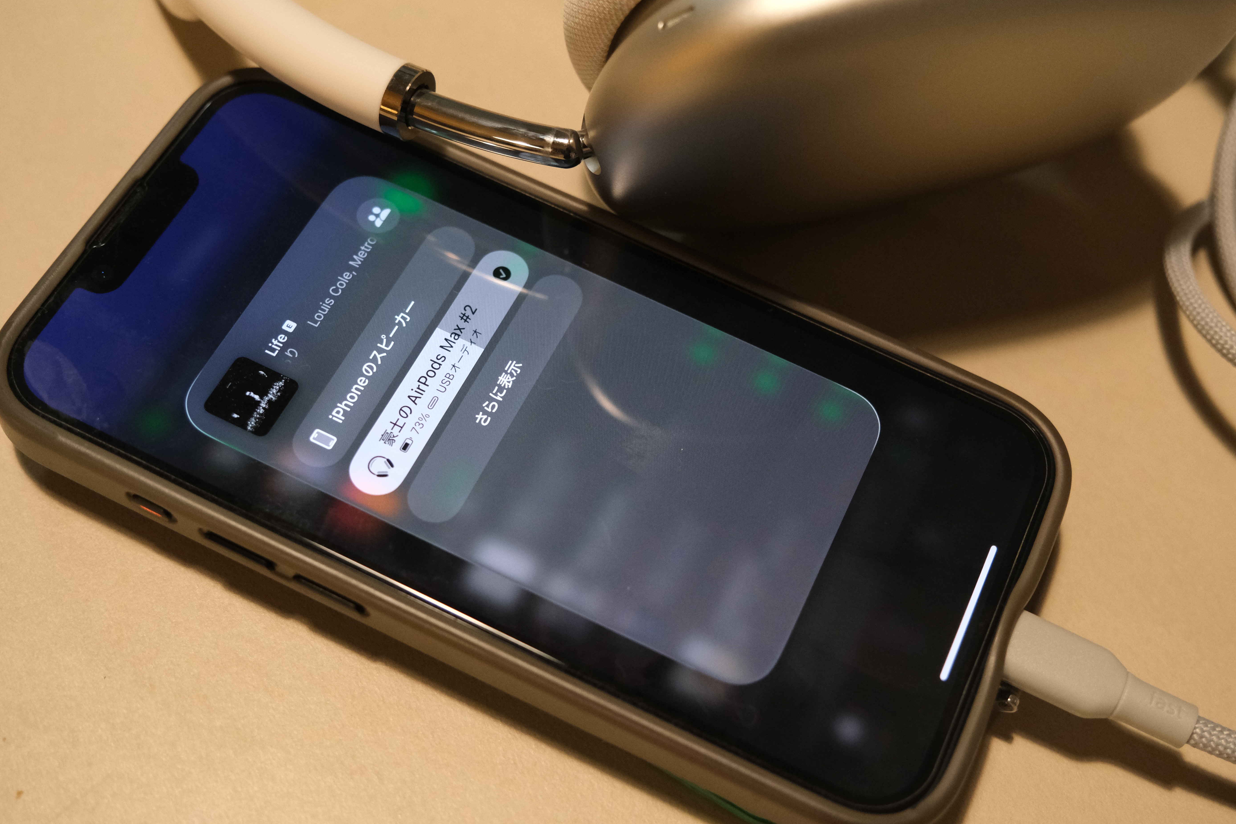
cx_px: 657
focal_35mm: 44
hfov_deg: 44.5
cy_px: 394
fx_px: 1511
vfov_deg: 30.5
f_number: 4
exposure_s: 1/110
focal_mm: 26
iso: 2500
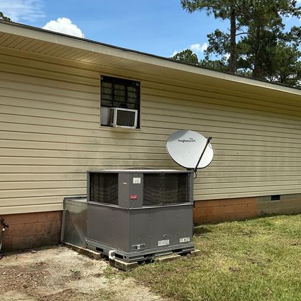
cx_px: 132
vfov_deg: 42.4
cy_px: 192
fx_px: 384
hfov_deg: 42.8
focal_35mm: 39
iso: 25
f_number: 1.8
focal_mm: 3
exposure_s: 1/1577
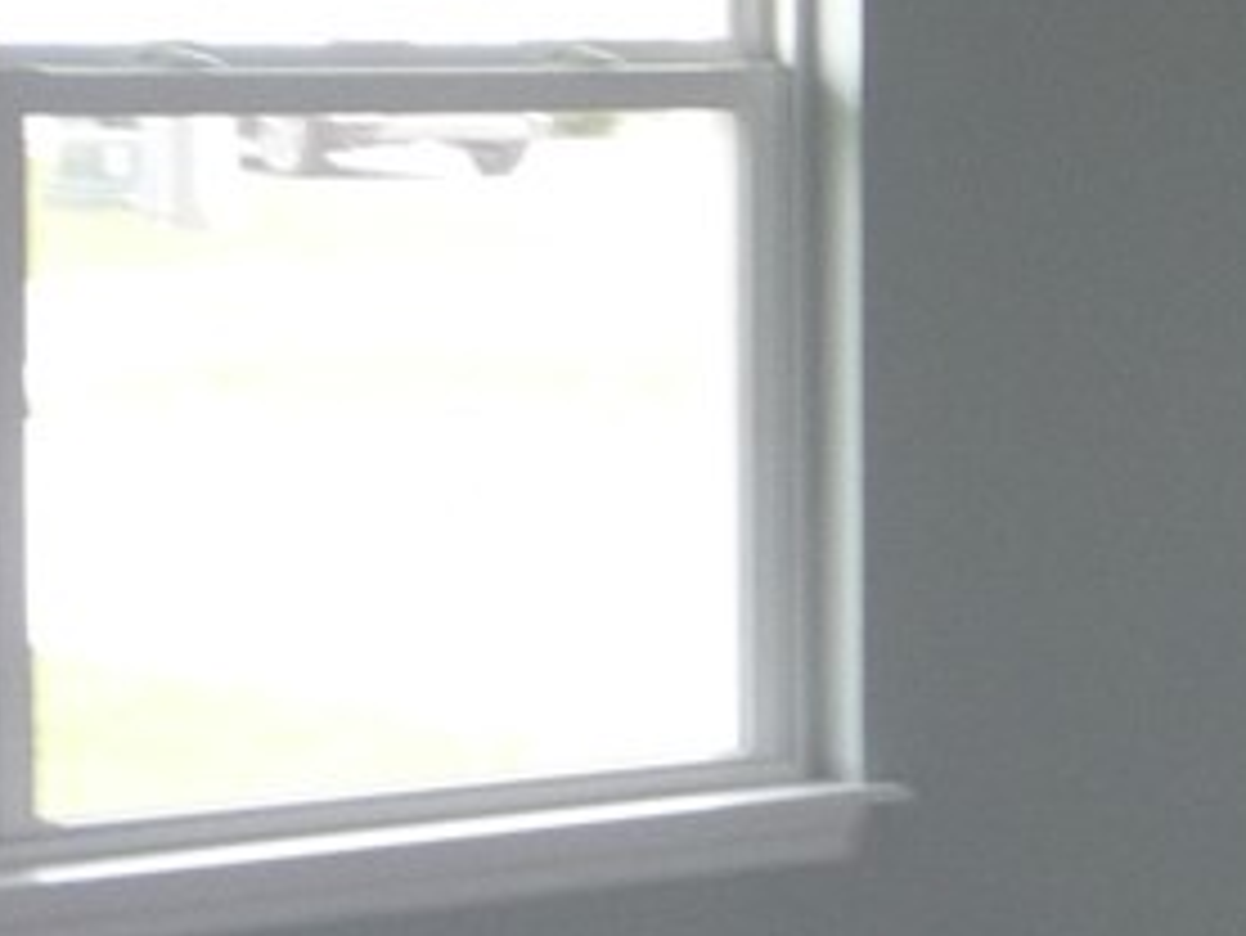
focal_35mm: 173
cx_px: 2964
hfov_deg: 10.0
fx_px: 6230
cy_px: 482
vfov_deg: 8.6
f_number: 3.3
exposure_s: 1/30
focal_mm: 5.2
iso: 100
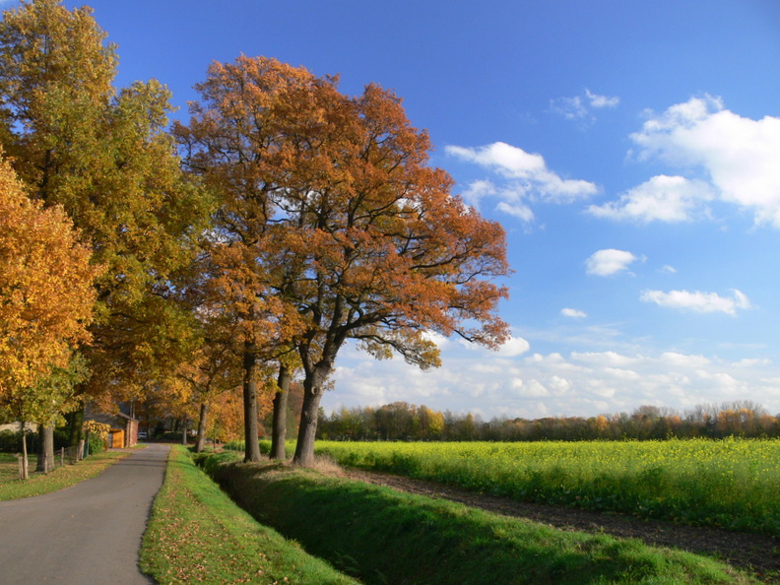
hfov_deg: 52.6
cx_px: 390
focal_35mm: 35
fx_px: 789
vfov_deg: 40.7
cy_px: 292
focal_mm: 7.4
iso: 80
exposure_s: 1/160
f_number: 3.2
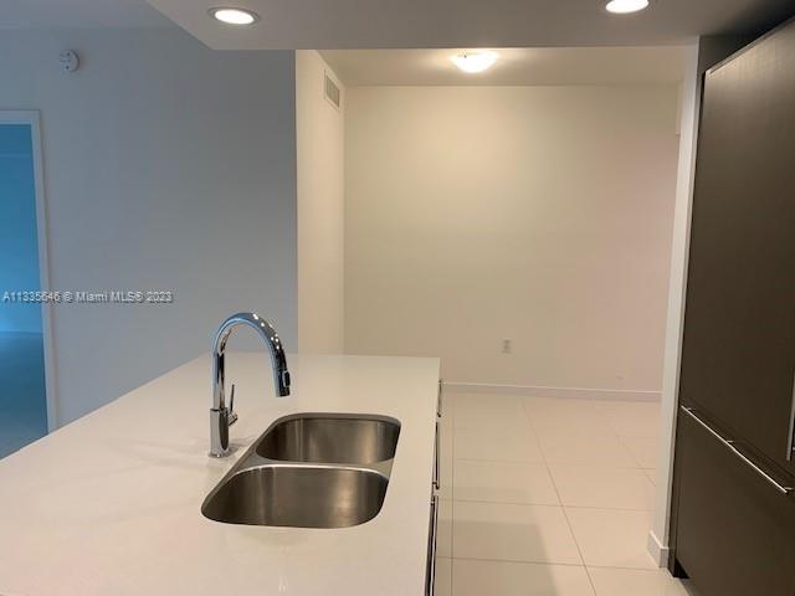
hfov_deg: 67.3
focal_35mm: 26
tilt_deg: -7.4
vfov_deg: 53.1
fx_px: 597
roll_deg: -1.5
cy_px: 298
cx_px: 398
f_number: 1.8
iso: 80
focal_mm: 4.25
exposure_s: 1/60
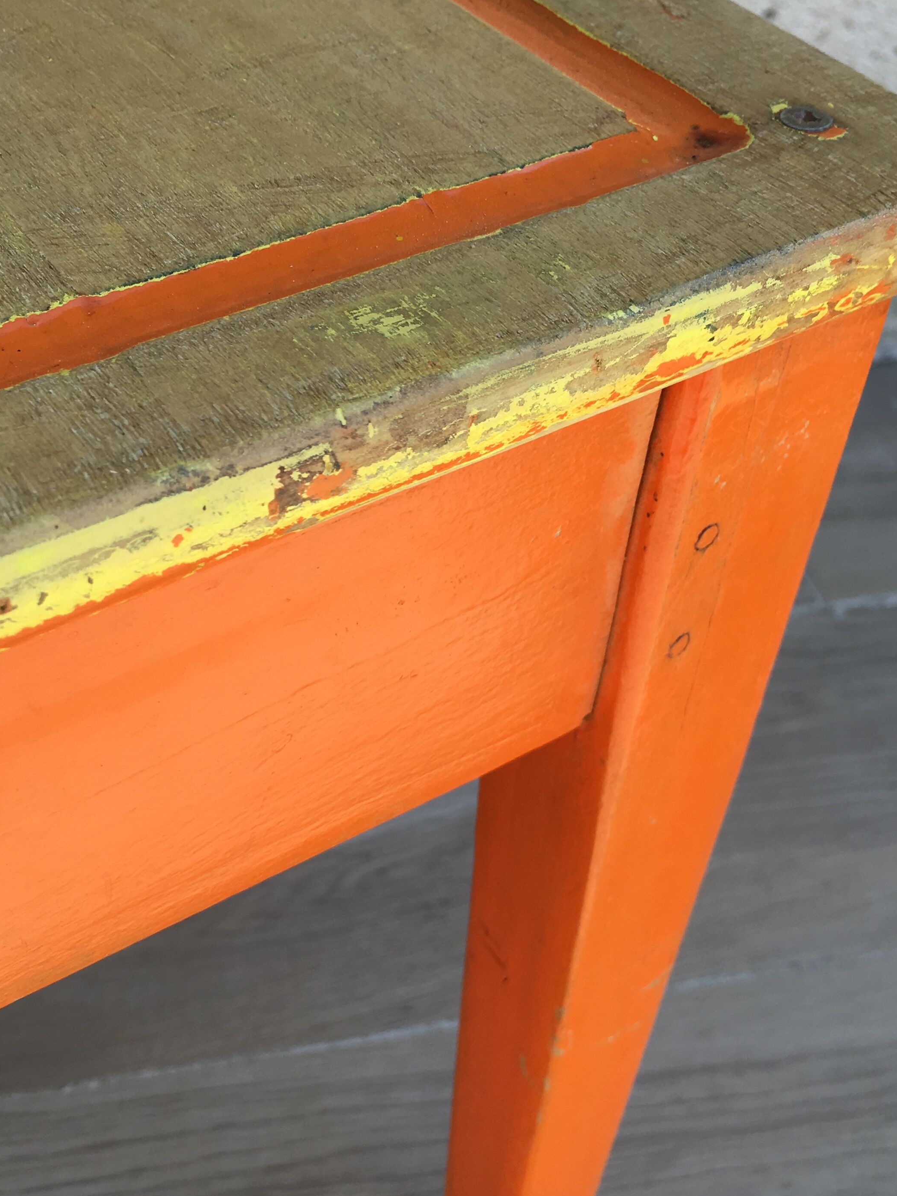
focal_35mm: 42
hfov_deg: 34.3
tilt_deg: -45.6
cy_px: 680
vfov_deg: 44.7
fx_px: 1451
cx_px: 380
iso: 25
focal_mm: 4.15
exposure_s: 1/229
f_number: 2.2
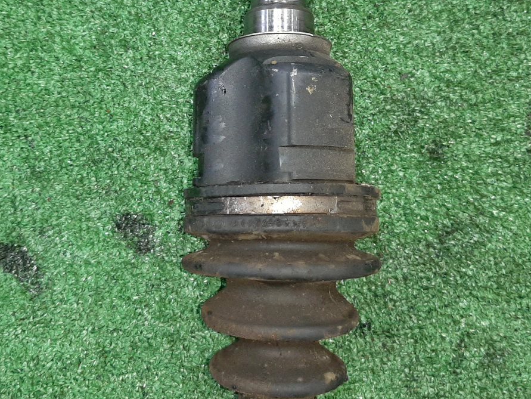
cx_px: 248
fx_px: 645
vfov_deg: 33.9
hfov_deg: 44.8
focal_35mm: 42
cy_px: 114
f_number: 1.7
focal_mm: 3.93
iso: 242
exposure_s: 1/50
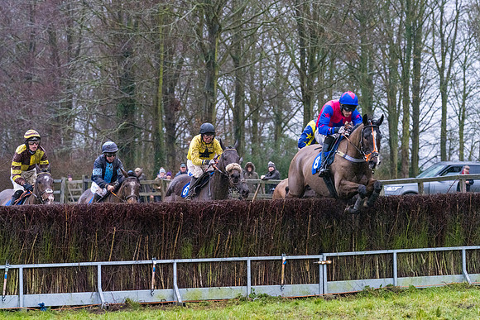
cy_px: 140
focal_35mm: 152
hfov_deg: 13.5
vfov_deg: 9.0
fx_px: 2030
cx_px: 271
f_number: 4.5
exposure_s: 1/800
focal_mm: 135
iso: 5000
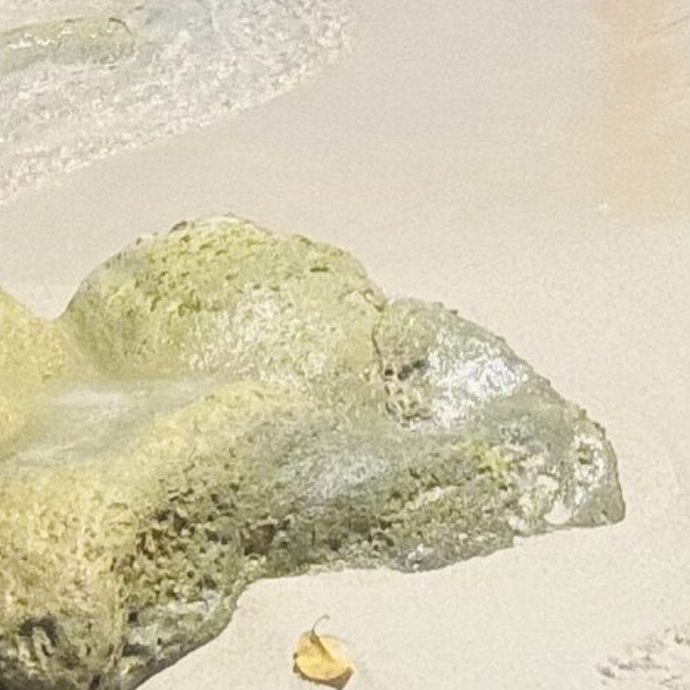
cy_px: -1100
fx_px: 3270
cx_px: 923
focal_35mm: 145
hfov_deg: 11.7
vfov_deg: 10.1
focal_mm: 2.69
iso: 25
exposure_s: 1/2688
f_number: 1.9
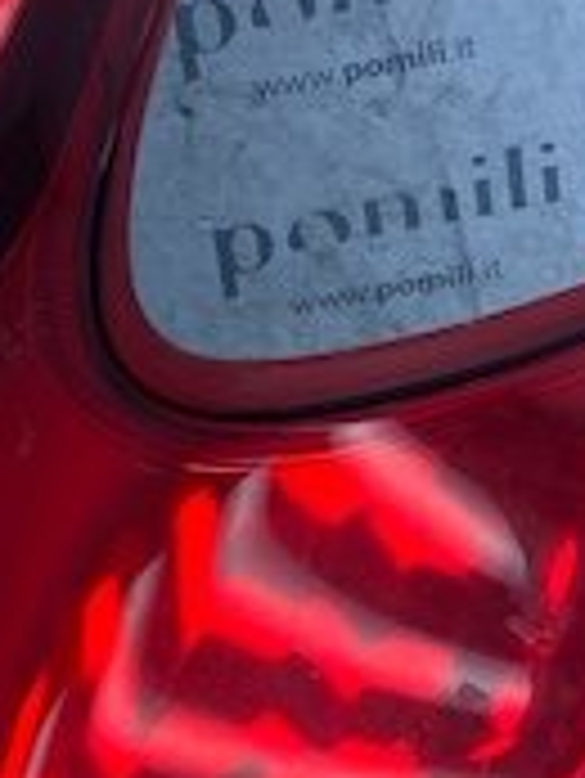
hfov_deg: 15.2
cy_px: 216
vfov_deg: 20.3
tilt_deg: -24.9
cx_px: 0
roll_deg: +1.6
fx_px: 2161
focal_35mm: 96
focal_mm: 4.25
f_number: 1.8
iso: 32
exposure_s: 1/782
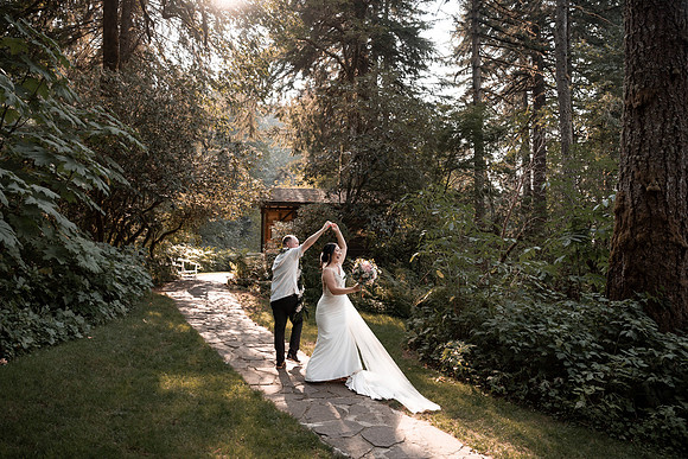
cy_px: 230
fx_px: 459
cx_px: 344
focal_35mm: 24
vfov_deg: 53.2
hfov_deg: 73.7
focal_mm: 24
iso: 200
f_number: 2.8
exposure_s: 1/800
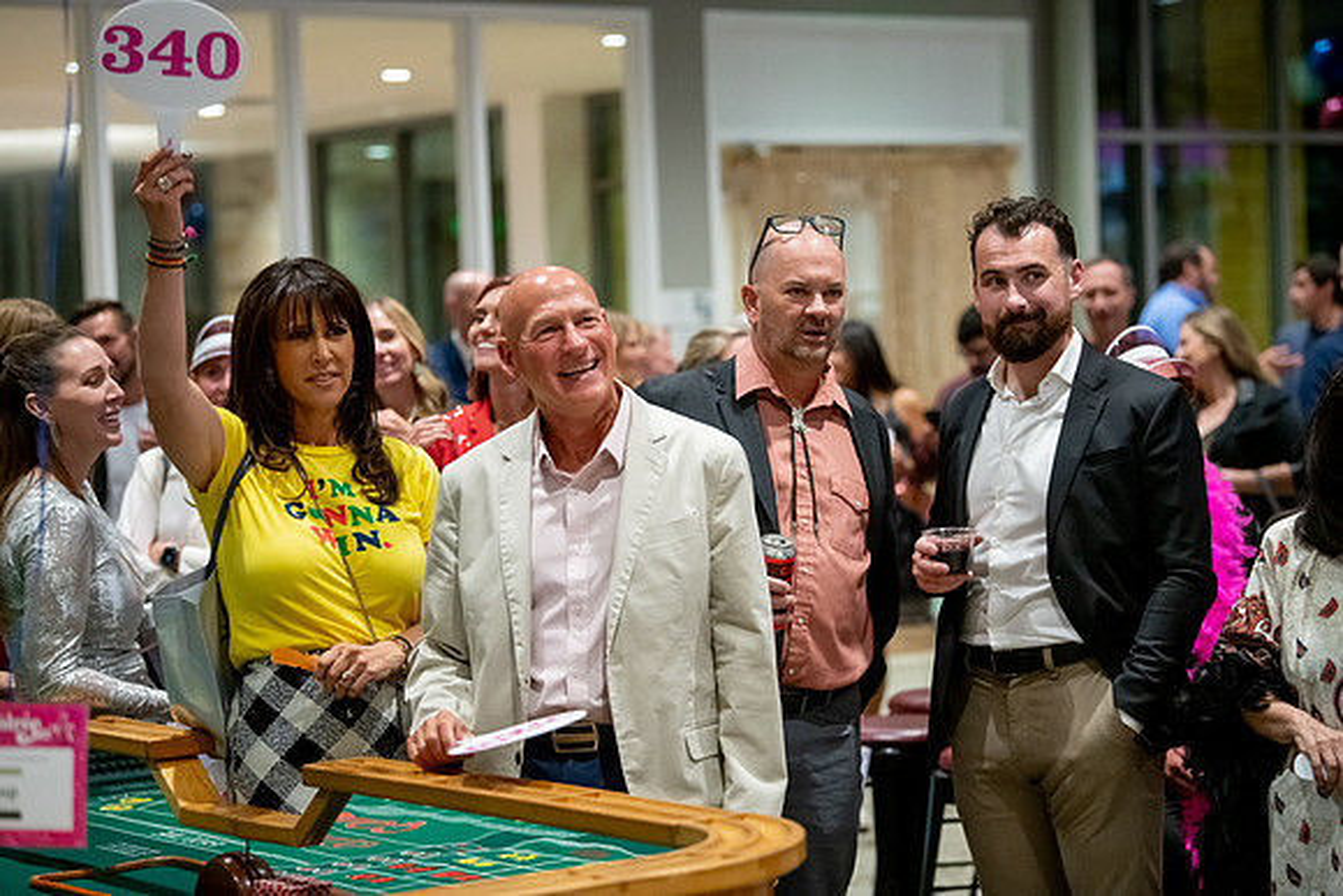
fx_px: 3358
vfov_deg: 15.2
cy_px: 448
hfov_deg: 22.6
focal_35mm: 90
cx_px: 672
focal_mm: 90
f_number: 2.8
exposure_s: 1/160
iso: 6400
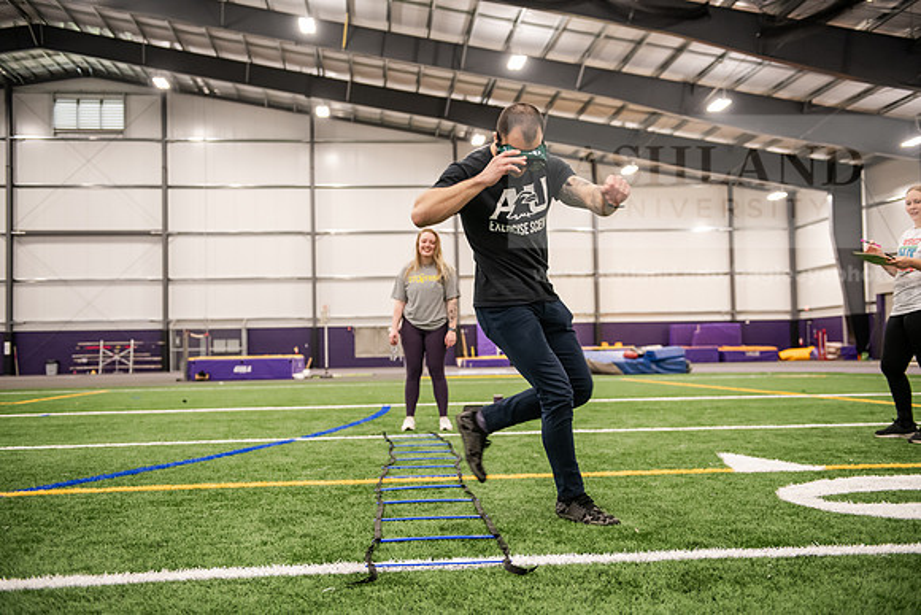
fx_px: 972
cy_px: 308
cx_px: 460
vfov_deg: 35.1
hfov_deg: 50.7
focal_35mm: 38
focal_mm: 38
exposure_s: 1/125
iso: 2000
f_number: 3.2
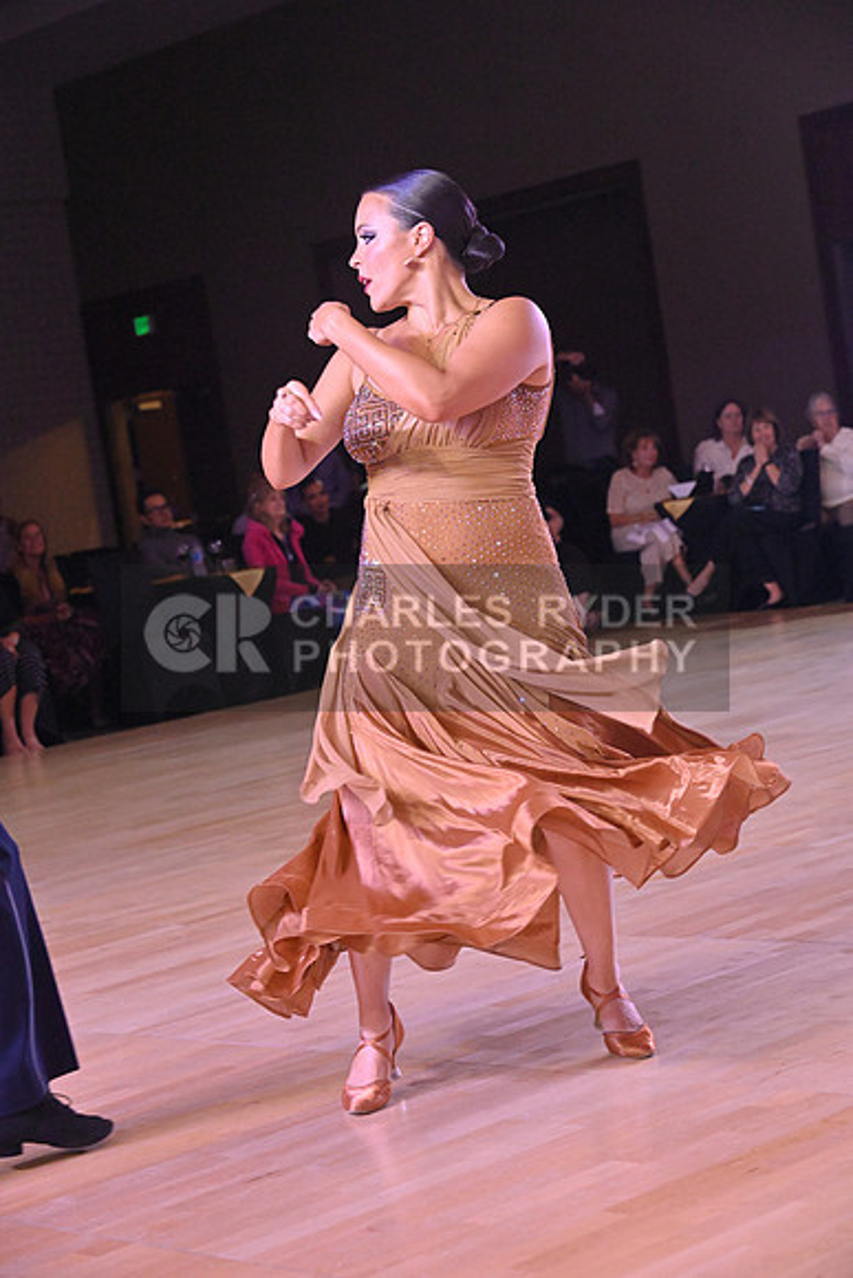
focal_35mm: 75
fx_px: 2664
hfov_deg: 18.2
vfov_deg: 27.0
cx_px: 426
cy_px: 639
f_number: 7.1
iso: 6400
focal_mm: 75
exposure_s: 1/320
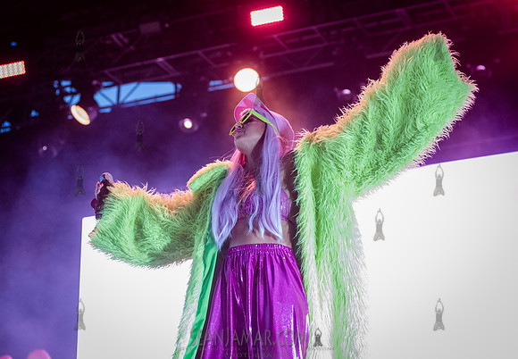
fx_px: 1278
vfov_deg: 16.0
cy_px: 192
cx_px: 231
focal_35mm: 88
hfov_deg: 22.9
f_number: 4
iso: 5000
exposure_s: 1/400
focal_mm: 80
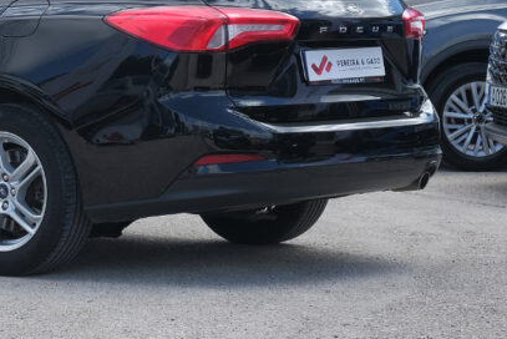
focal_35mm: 171
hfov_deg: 11.8
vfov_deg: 8.0
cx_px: -61
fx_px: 2410
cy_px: 60
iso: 250
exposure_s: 1/180
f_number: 9
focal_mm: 45
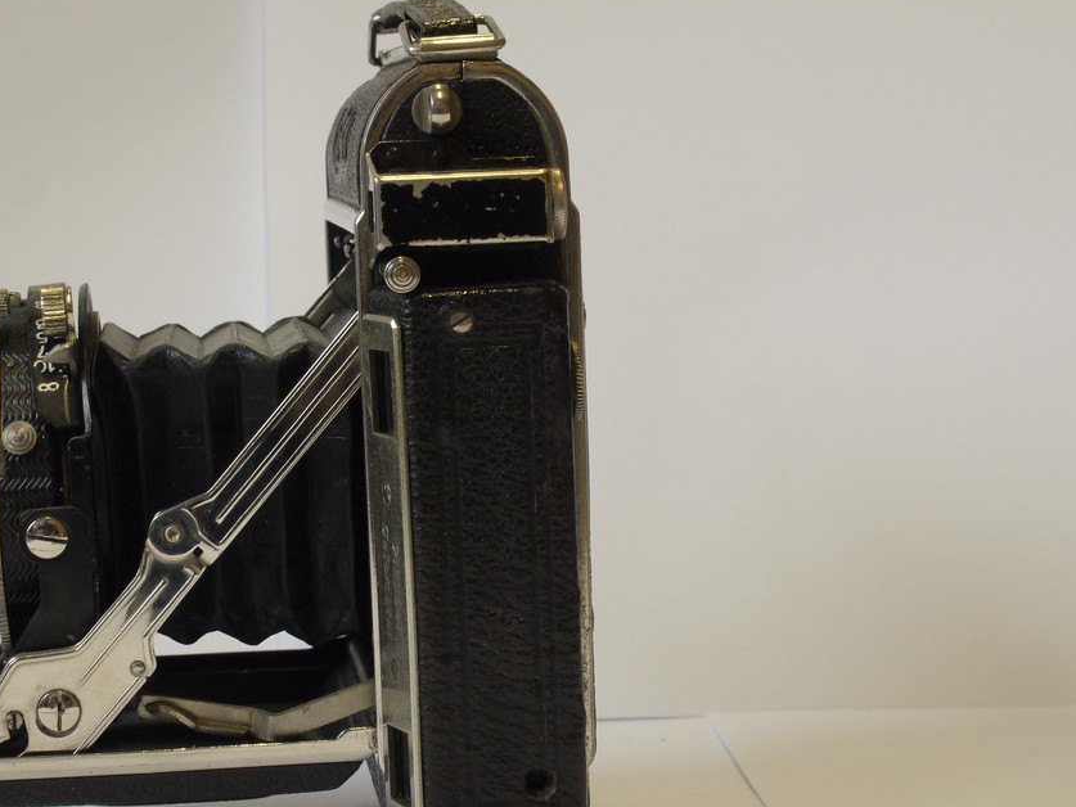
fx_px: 2674
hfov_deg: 22.7
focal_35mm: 86
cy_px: 461
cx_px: 370
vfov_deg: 17.2
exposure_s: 1/20
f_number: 11
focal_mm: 30
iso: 400
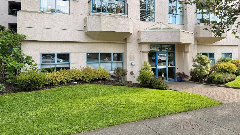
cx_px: 123
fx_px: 172
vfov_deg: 42.6
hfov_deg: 69.8
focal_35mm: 27
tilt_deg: +1.5
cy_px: 50
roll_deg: +0.2
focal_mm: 6.76
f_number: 1.78
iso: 80
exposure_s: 1/805
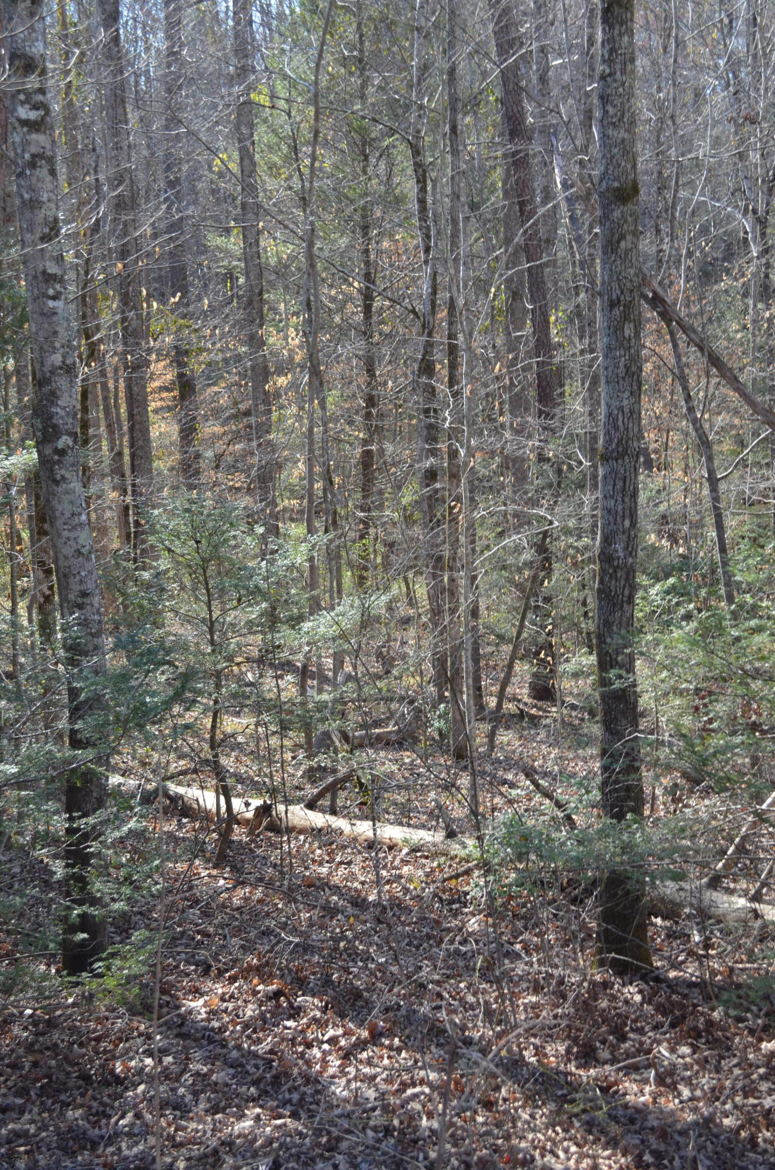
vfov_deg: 41.2
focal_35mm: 48
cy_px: 585
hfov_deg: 27.9
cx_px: 388
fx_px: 1557
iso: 400
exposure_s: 1/250
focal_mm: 32
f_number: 5.6
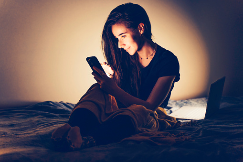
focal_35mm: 75
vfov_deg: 18.2
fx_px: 506
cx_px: 122
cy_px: 81
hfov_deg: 27.0
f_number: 2.8
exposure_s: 1/2
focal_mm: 75
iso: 125
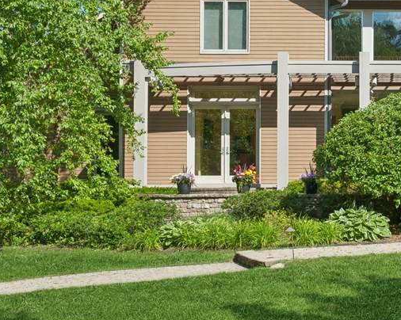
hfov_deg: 30.6
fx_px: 676
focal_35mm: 57
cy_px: 17
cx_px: 403
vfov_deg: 25.6
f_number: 8
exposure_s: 1/500
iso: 200
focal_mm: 24
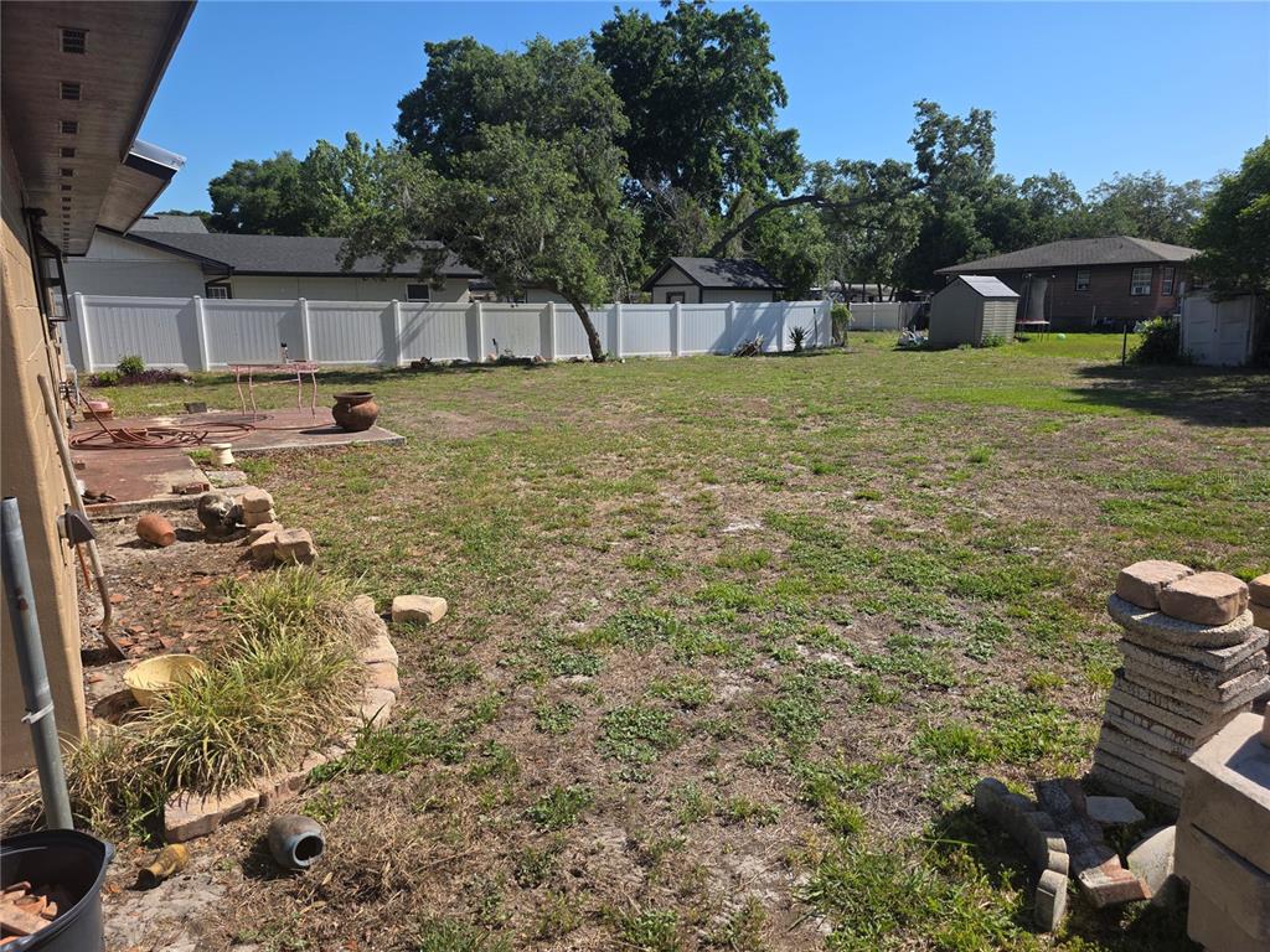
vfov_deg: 58.9
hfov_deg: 73.9
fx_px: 844
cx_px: 635
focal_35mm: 23
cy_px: 476
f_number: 1.7
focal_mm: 6.3
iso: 80
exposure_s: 1/4889
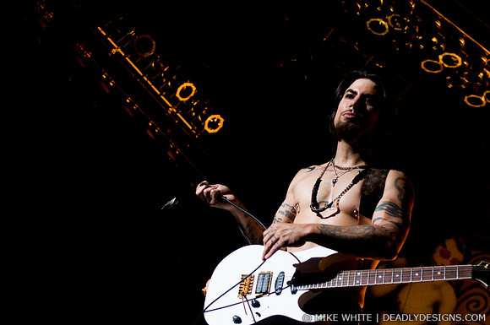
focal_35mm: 60
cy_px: 162
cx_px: 245
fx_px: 816
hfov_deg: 33.4
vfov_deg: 22.6
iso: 800
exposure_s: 1/250
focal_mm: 40
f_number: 3.5
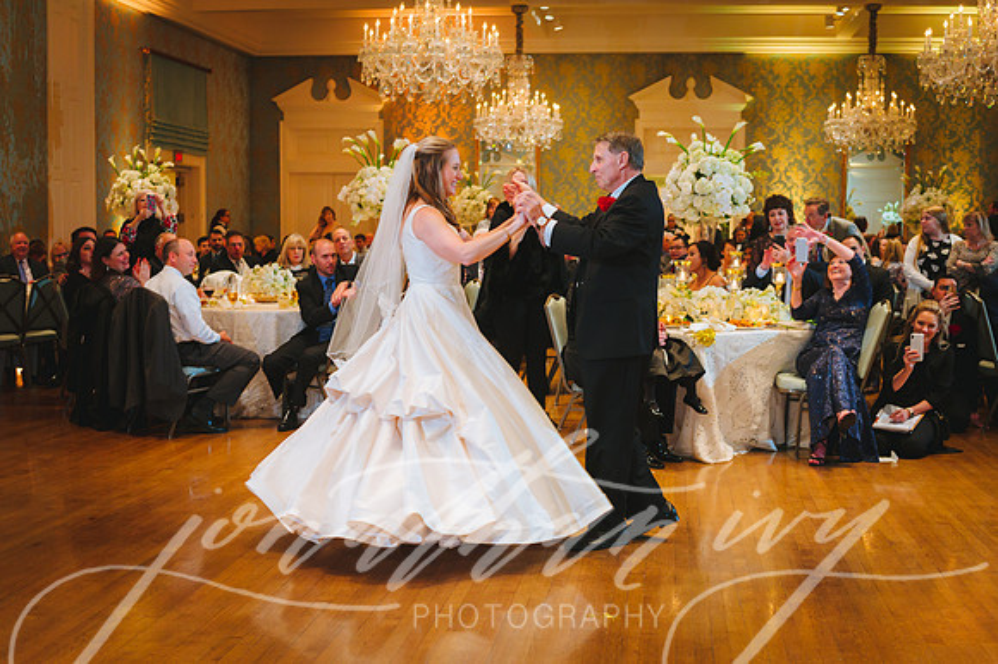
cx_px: 525
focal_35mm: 45
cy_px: 354
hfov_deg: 43.8
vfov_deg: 30.0
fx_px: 1240
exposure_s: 1/80
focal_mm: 40
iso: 1250
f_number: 2.8
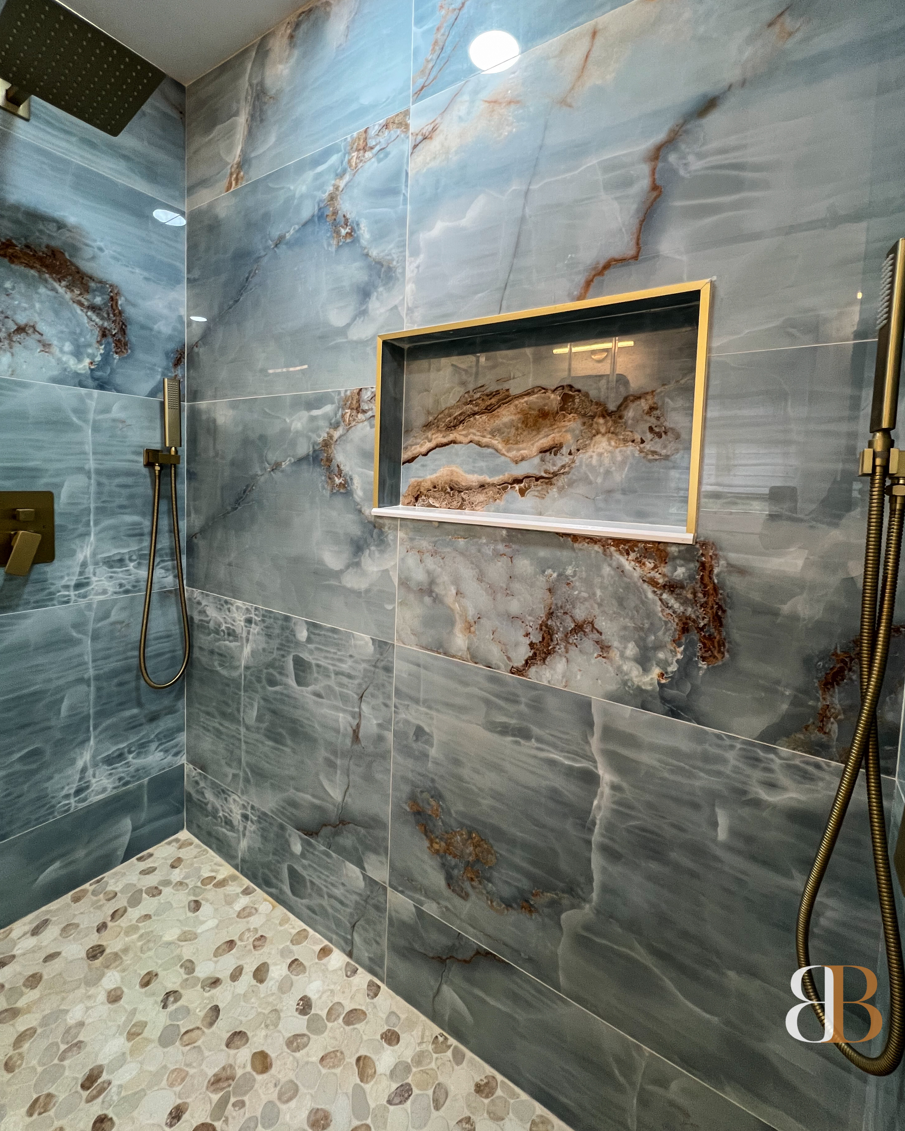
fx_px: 469
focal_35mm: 14
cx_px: 465
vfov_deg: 100.4
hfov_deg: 88.0
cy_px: 513
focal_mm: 1.57
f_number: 1.8
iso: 200
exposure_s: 1/120
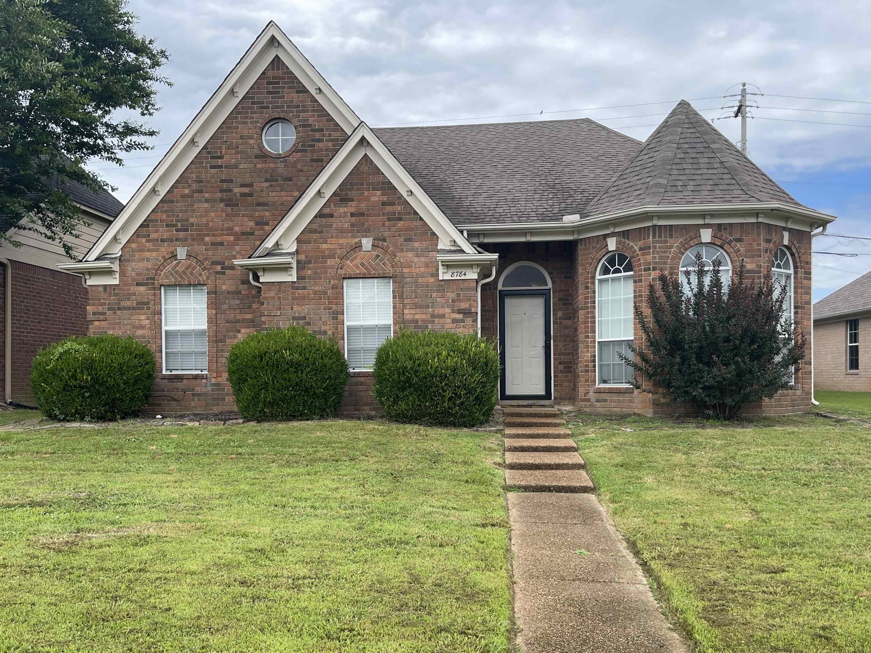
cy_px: 326
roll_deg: +0.3
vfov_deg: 54.9
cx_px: 436
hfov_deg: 69.4
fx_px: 629
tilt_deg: -0.8
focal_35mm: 25
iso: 32
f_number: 1.6
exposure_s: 1/2083
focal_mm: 5.1
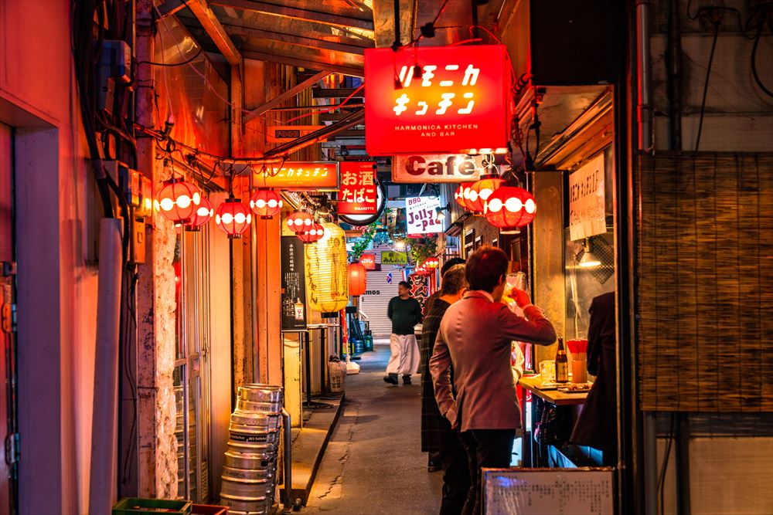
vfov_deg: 22.3
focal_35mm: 61
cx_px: 386
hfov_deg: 32.9
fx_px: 1310
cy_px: 258
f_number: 5.6
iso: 400
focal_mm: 61
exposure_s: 1/10
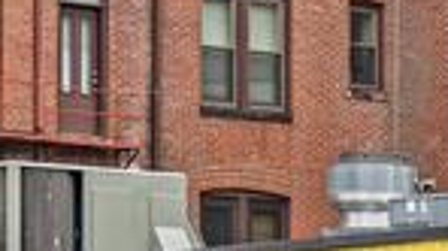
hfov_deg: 5.8
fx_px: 4223
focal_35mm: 356
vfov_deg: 3.4
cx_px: 1211
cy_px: 268
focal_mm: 49.1
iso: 100
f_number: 2.8
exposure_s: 1/1000
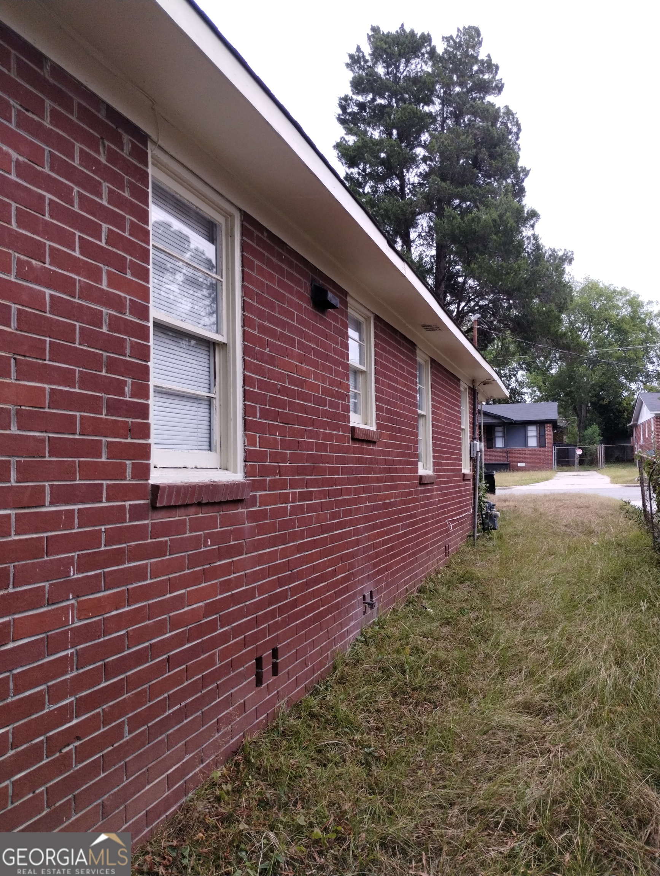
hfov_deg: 49.9
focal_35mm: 28
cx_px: 330
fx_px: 710
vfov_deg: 63.4
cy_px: 438
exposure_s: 1/59.5
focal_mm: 4.27
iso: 400
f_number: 1.8
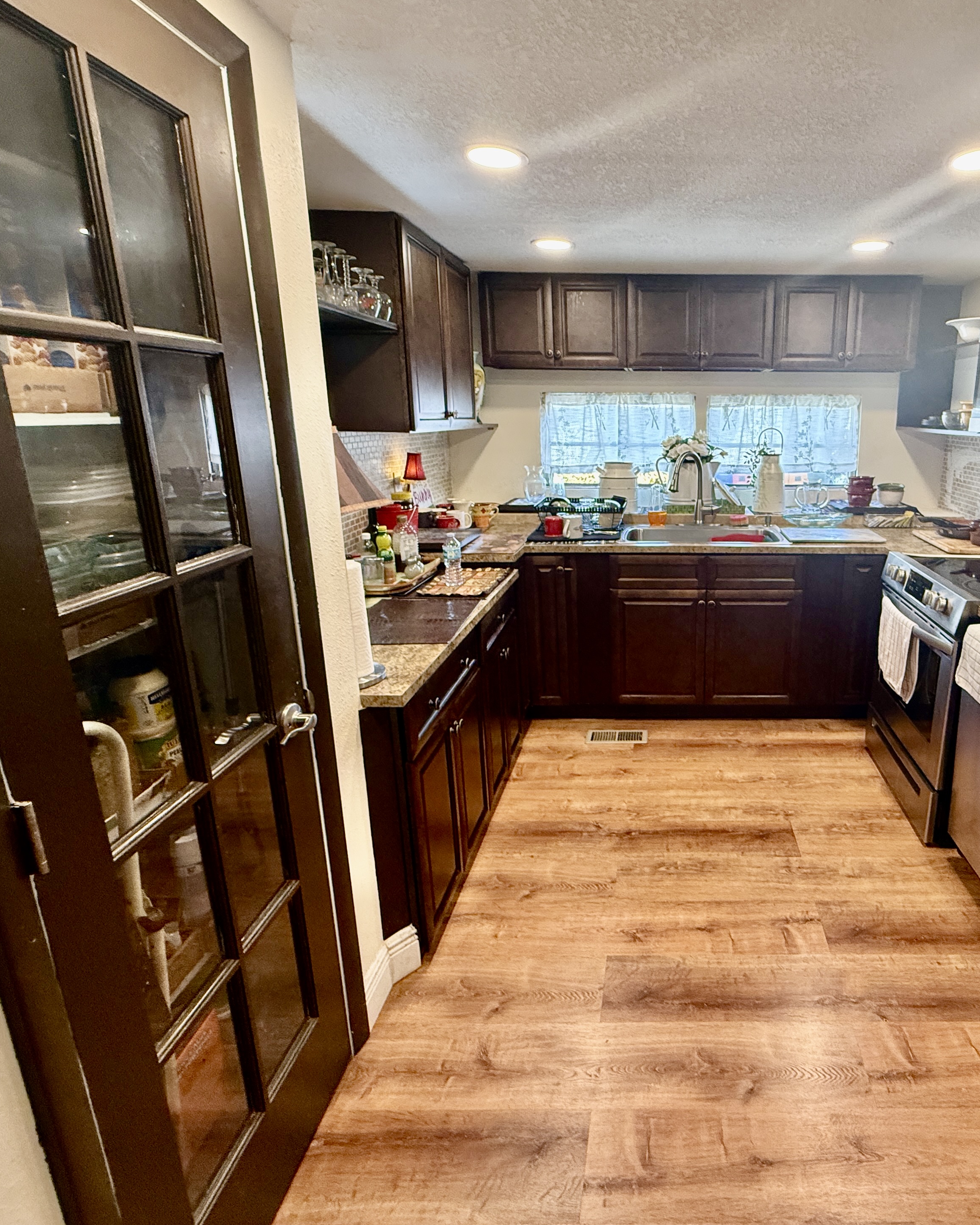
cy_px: 588
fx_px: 689
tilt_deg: -12.3
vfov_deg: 83.2
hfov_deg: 68.4
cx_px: 670
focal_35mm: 19
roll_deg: -0.7
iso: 320
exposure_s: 1/120
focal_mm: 2.22
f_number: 2.2
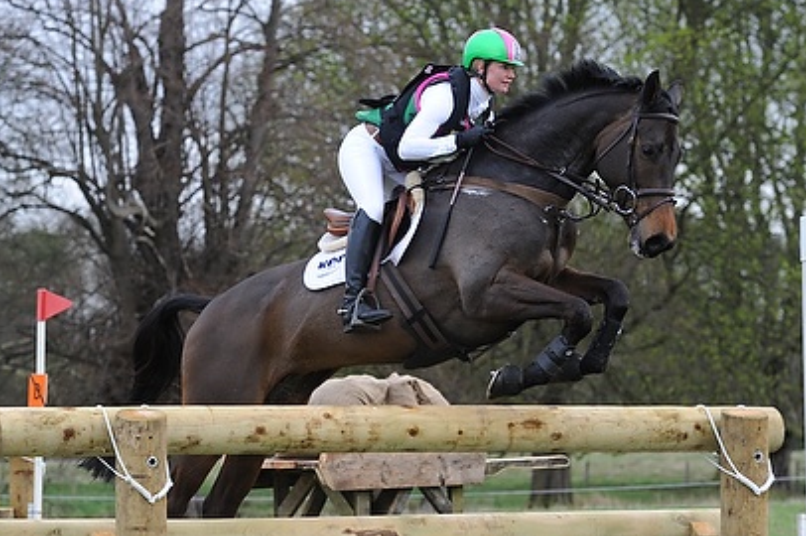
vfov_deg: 8.7
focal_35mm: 157
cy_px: 318
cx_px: 407
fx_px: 3512
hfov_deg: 13.1
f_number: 5.6
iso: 1600
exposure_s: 1/800
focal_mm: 130
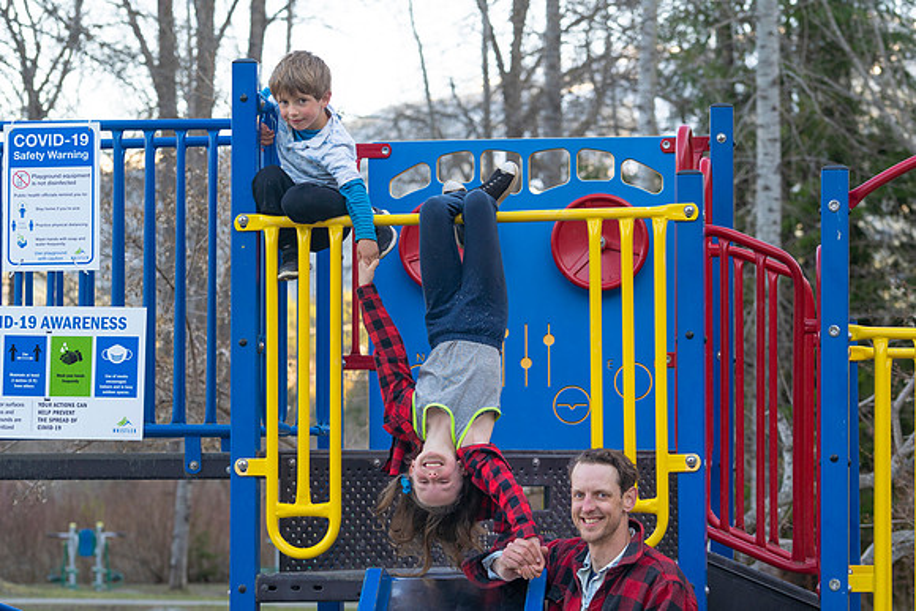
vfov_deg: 11.9
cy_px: 306
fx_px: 2930
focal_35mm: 115
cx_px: 459
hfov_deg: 17.8
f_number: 5.6
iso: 800
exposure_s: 1/250
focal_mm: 112
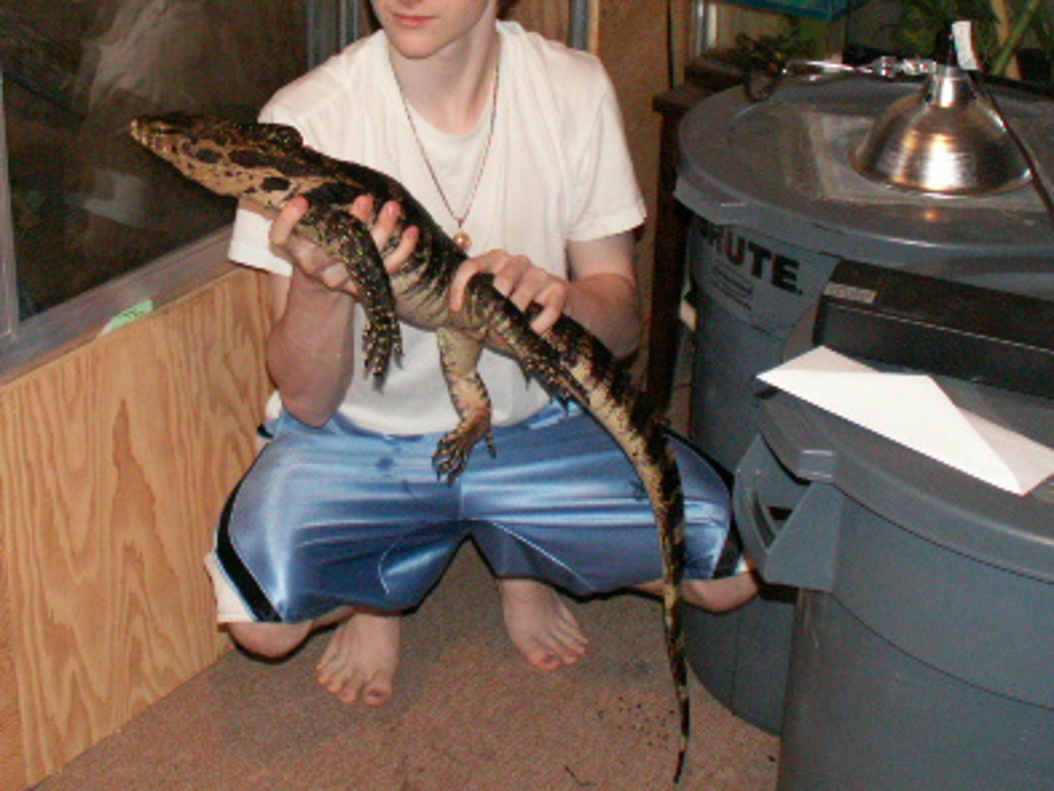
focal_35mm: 57
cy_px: 201
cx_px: 424
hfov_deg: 33.7
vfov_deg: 25.4
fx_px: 1736
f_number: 2.8
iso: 160
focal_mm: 5.86
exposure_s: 1/40
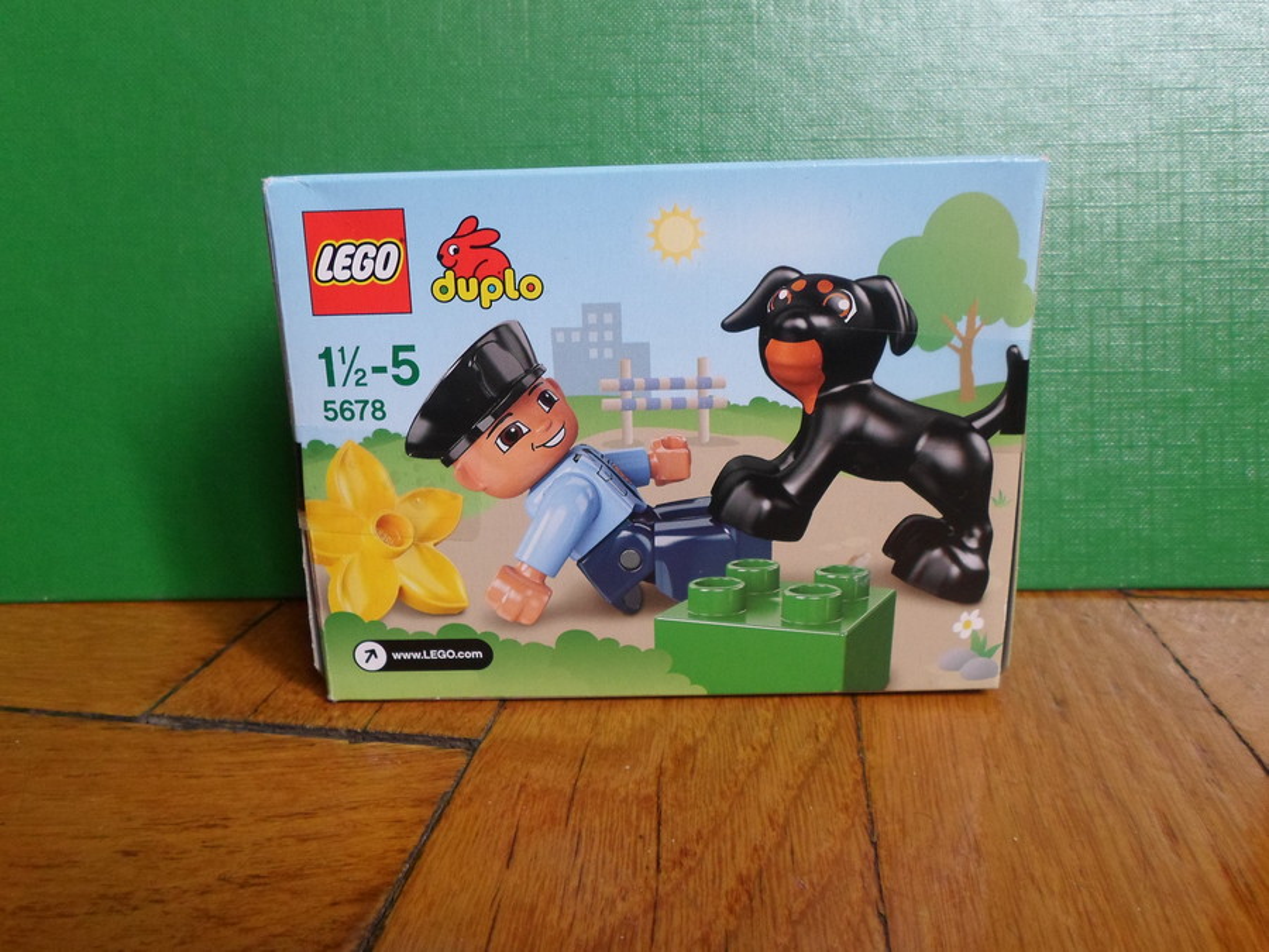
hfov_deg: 69.4
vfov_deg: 54.9
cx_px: 634
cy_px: 476
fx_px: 916
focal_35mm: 25
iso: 120
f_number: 2.5
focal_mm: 4.5
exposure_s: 1/30
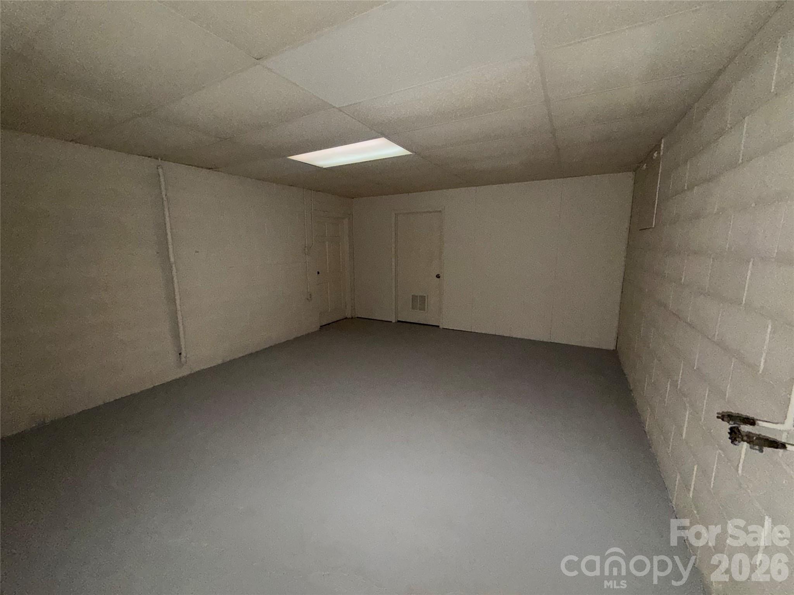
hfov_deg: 102.1
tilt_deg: -9.8
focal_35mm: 14
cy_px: 298
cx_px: 397
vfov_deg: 85.7
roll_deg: +0.4
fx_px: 321
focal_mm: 2.22
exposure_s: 1/30
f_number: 2.2
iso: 500
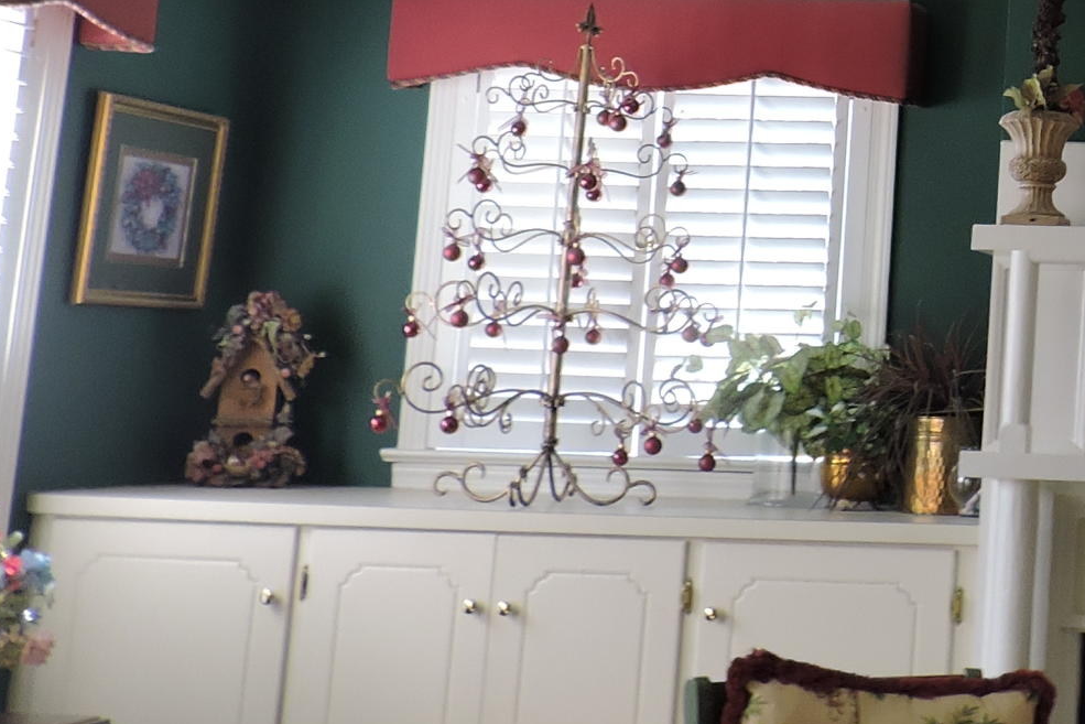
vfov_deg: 17.4
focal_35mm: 76
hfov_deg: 23.7
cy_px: -40
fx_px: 2291
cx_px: 1380
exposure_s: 1/30
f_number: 3
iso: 140
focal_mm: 4.3
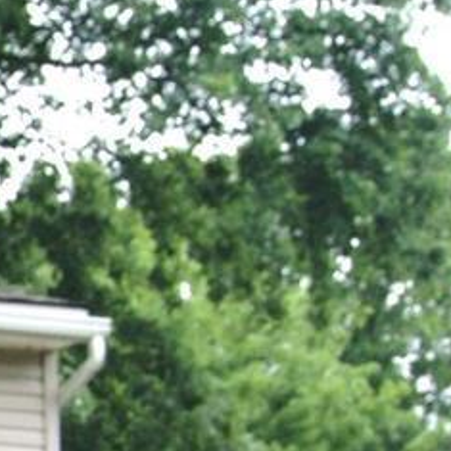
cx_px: -887
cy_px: 739
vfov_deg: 8.0
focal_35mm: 212
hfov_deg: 7.3
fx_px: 3125
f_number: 6.3
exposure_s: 1/80
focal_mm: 26
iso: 100
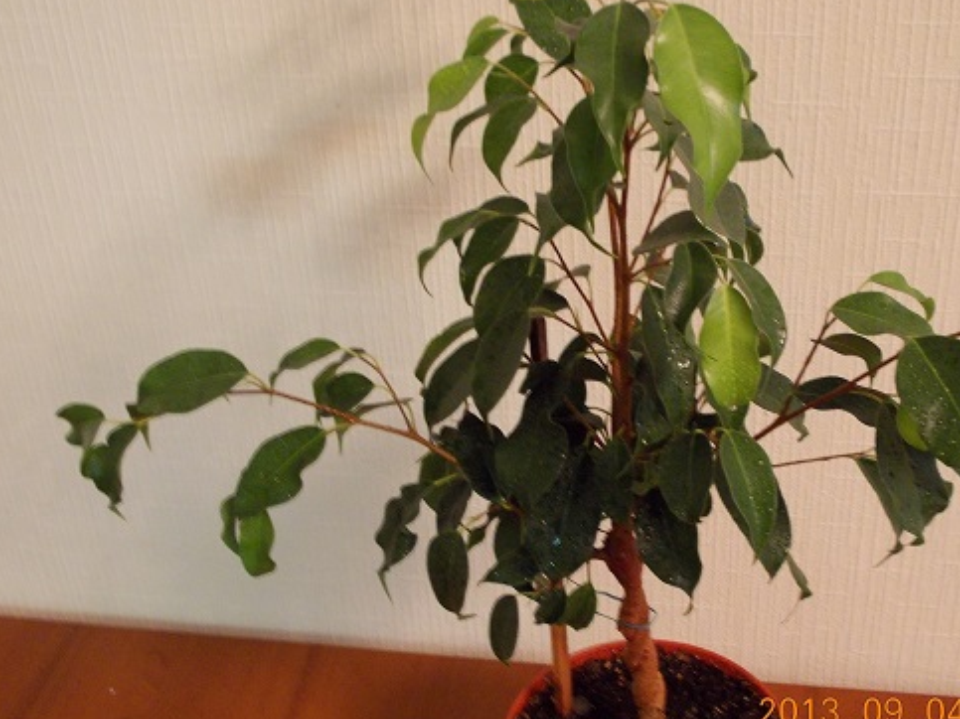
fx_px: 1442
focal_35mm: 52
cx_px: 570
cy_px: 379
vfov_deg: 28.0
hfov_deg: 36.7
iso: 200
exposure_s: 1/3
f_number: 3.3
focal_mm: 6.1
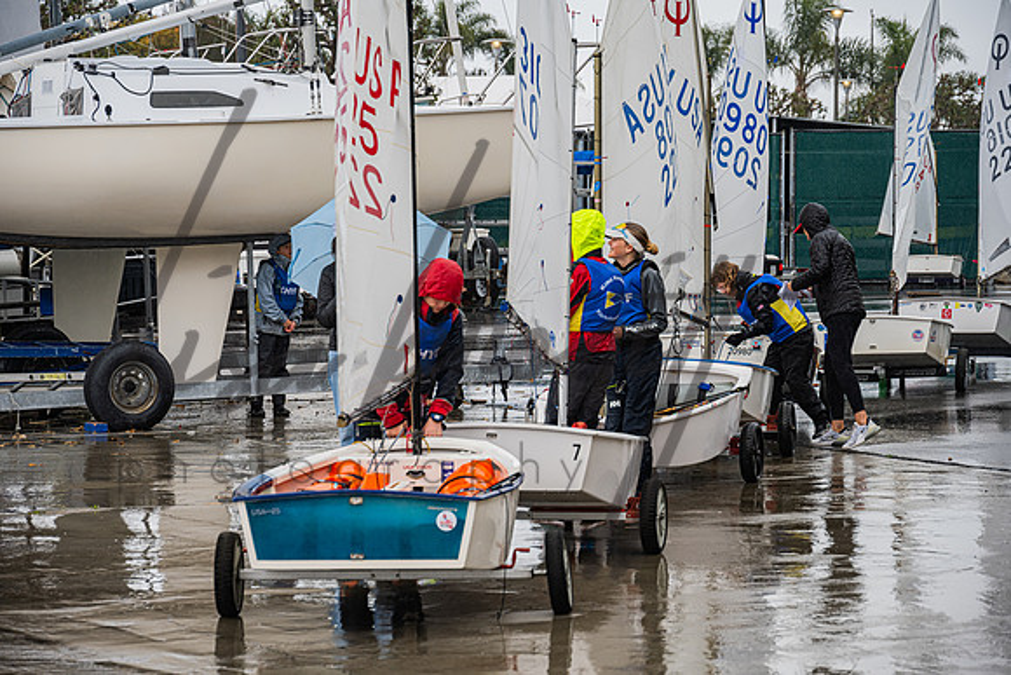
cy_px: 338
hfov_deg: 17.1
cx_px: 506
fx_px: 3371
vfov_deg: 11.4
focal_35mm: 120
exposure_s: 1/500
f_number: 6.3
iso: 250
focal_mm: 120
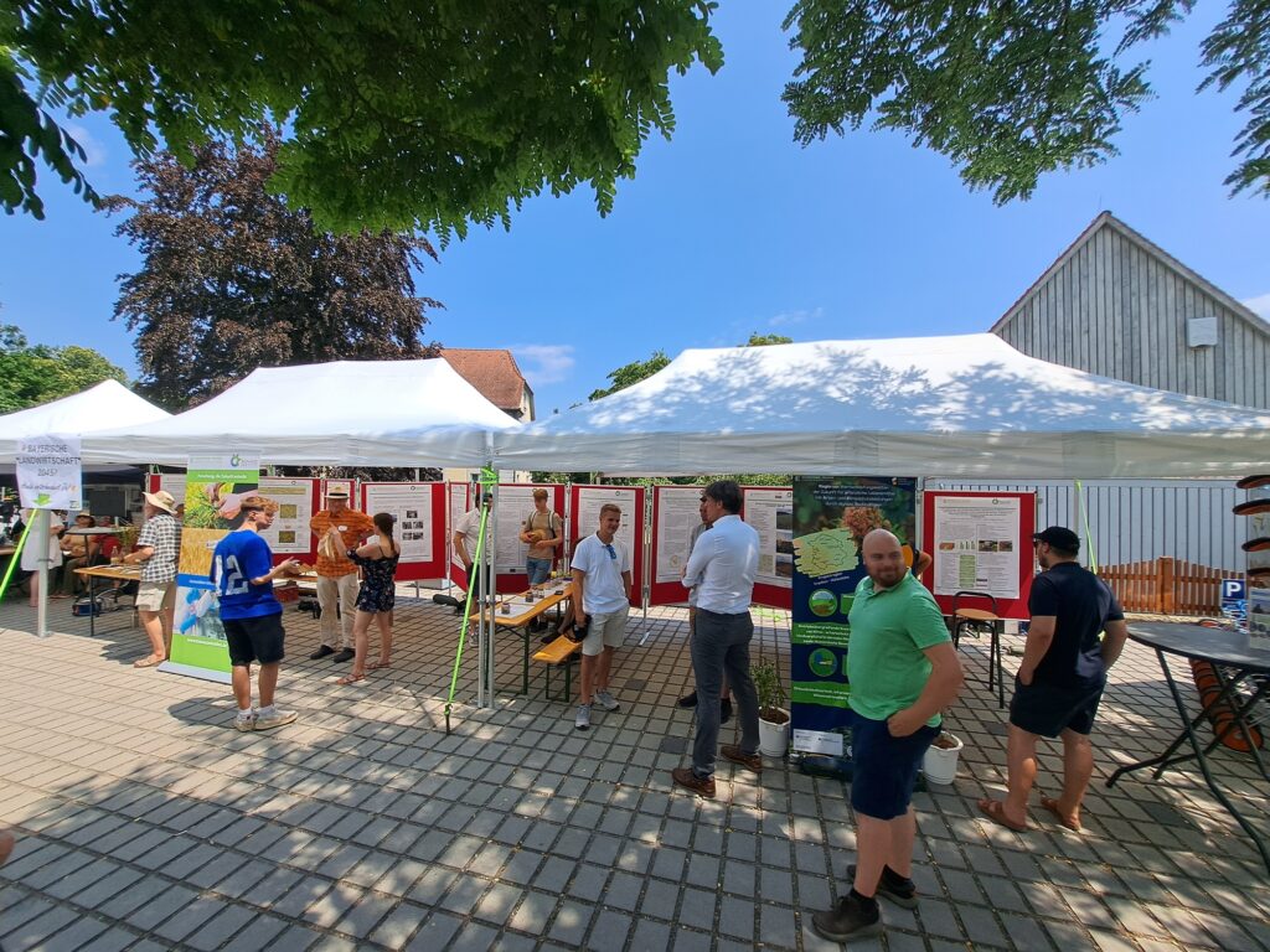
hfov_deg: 106.2
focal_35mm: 13
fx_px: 477
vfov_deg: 89.9
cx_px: 635
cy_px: 476
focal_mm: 1.74
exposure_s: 1/1256
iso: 50
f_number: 2.2
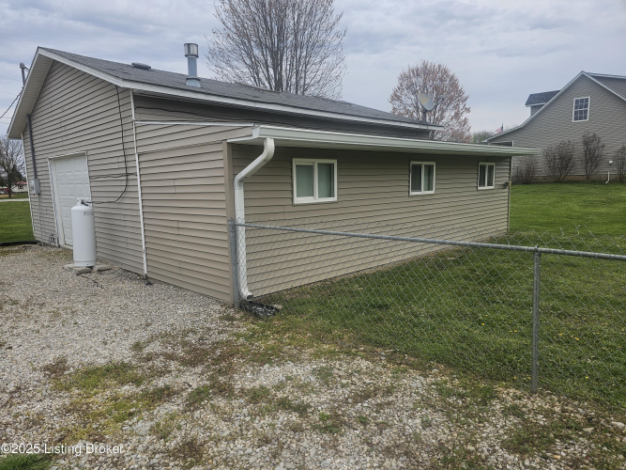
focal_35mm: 23
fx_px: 416
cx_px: 313
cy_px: 235
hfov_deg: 73.9
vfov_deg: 58.9
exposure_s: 1/827
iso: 10
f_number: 1.7
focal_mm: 6.3
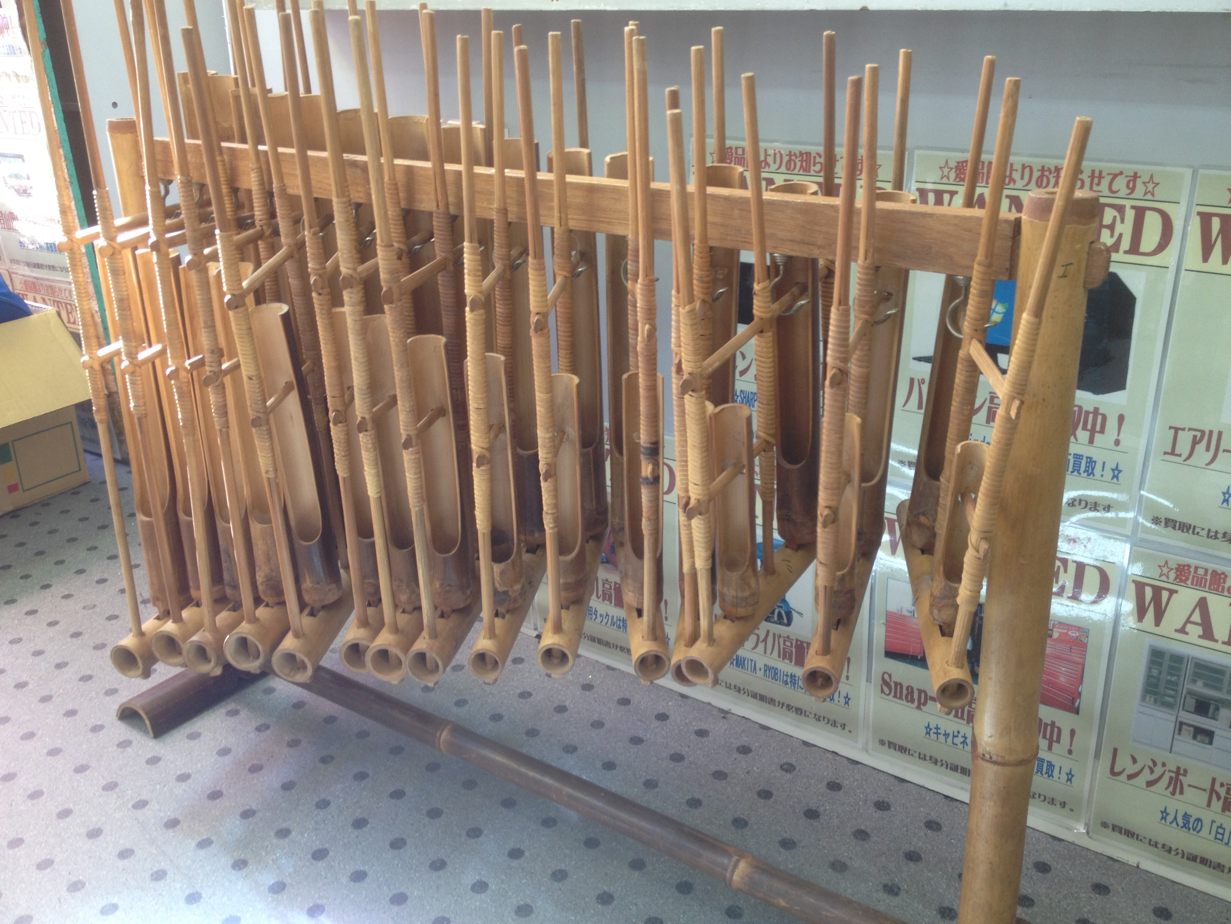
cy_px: 462
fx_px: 1245
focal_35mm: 35
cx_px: 616
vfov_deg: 40.7
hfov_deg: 52.6
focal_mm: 4.28
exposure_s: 1/24
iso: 50
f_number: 2.4
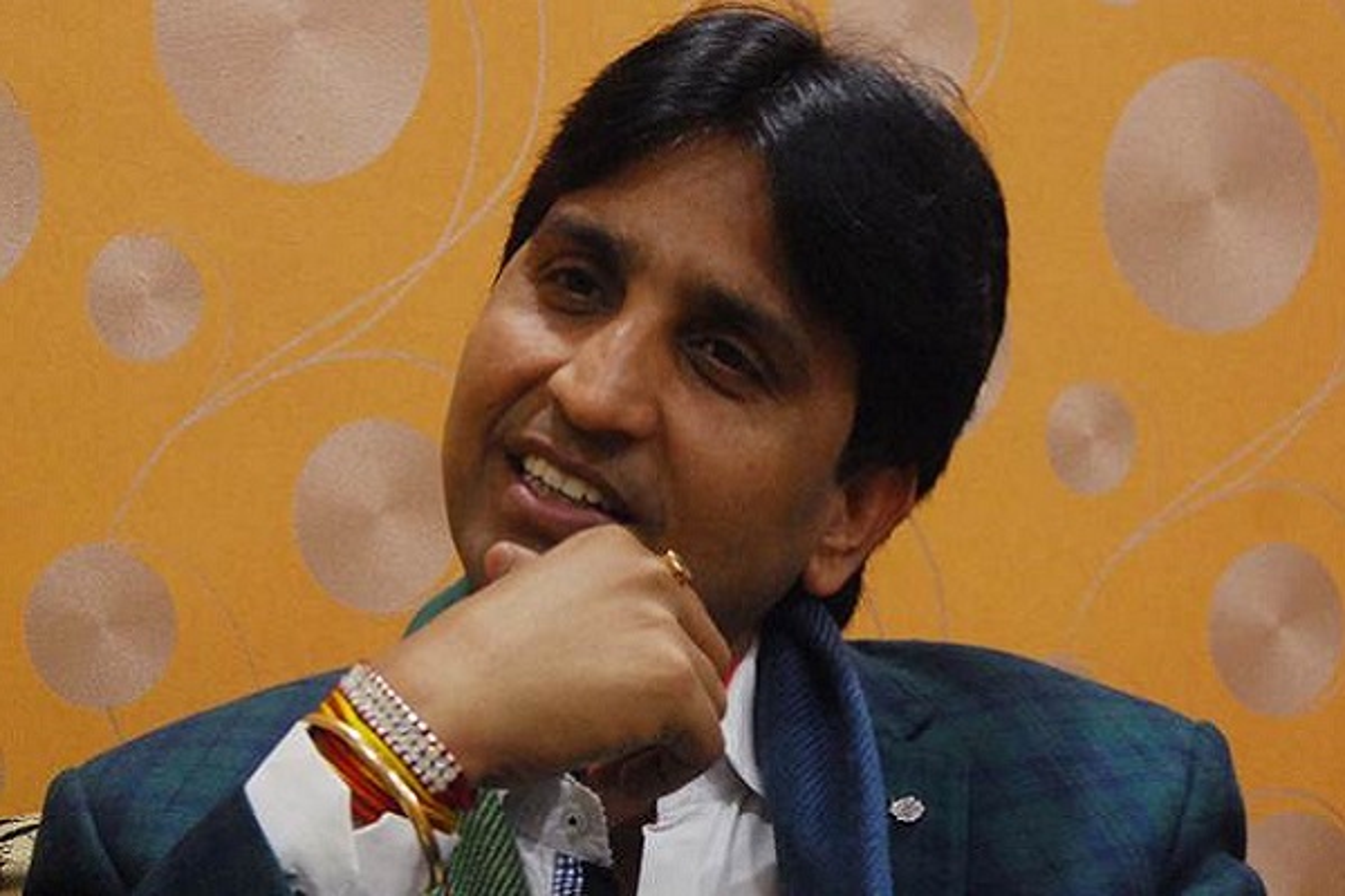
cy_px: 448
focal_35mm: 72
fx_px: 2690
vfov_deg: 18.9
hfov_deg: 28.1
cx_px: 672
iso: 800
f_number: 5
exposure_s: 1/13
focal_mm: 48
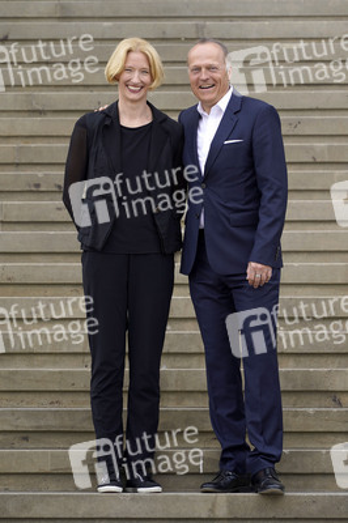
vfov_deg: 12.5
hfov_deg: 8.3
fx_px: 2396
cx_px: 174
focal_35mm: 165
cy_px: 262
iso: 100
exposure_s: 1/200
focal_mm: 165
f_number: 5.6
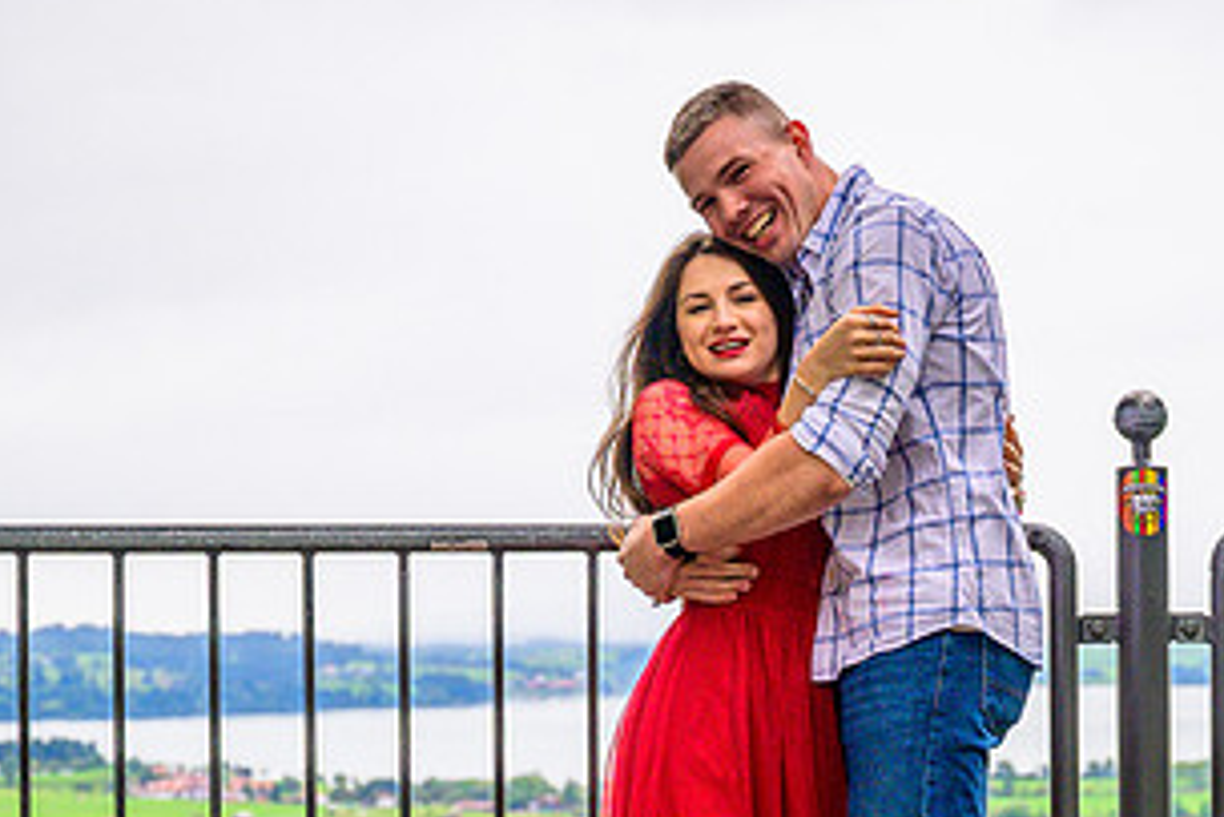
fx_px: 4490
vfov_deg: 10.3
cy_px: 731
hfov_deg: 15.5
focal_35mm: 132
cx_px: 882
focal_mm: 60
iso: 400
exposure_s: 1/1000
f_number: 4.5
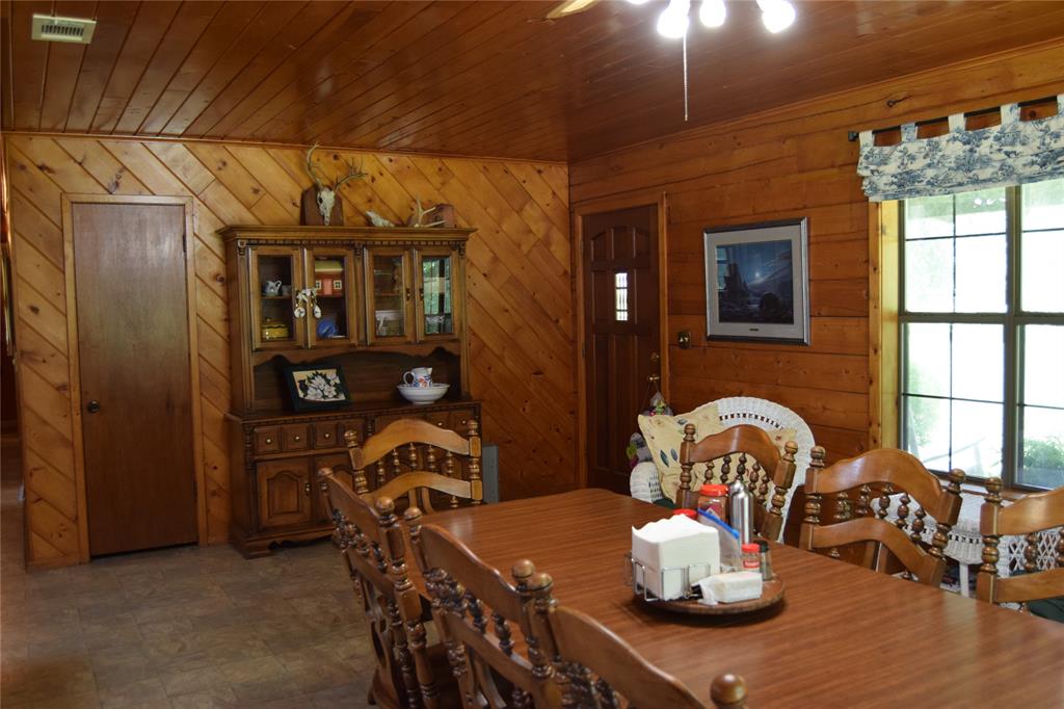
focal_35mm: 30
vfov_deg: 43.6
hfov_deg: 61.9
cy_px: 354
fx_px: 886
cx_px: 532
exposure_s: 1/60
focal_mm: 20
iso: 800
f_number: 3.8
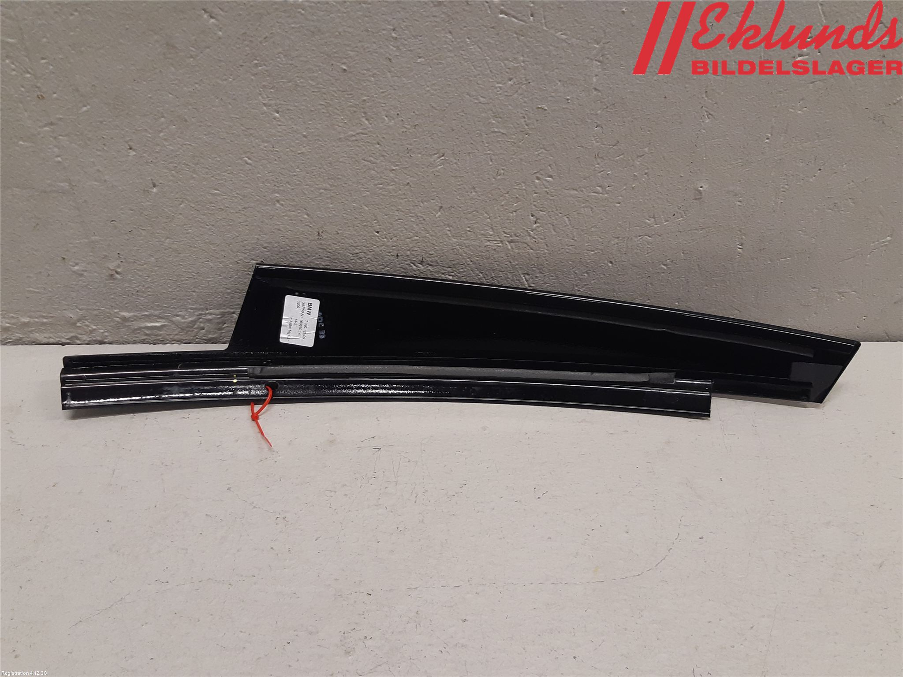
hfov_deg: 67.3
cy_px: 338
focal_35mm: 26
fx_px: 678
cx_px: 452
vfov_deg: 53.1
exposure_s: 1/50
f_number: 1.7
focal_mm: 3.93
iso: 125
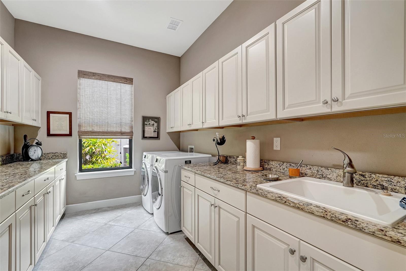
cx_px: 203
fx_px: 180
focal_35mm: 16
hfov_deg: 96.7
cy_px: 136
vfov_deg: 73.8
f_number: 8
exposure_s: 1/1.25
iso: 400
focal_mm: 16
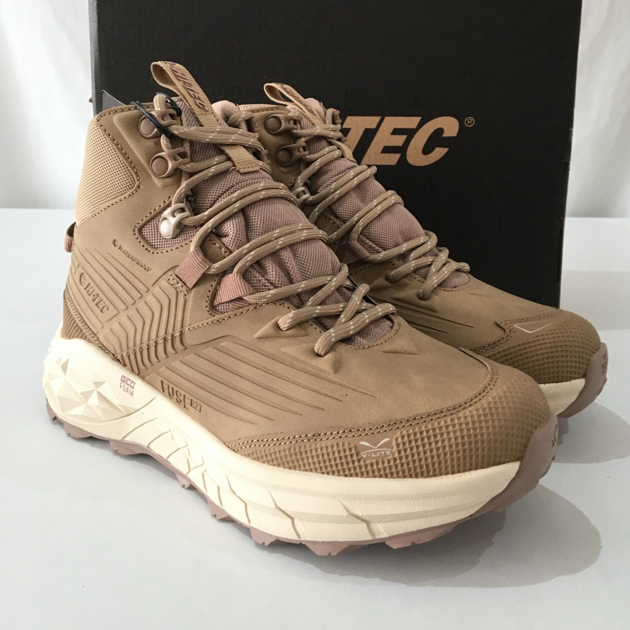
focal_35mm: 35
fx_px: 721
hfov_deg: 47.2
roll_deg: -1.5
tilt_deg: -12.9
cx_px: 321
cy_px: 256
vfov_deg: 47.0
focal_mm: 4.15
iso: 50
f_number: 2.2
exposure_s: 1/33
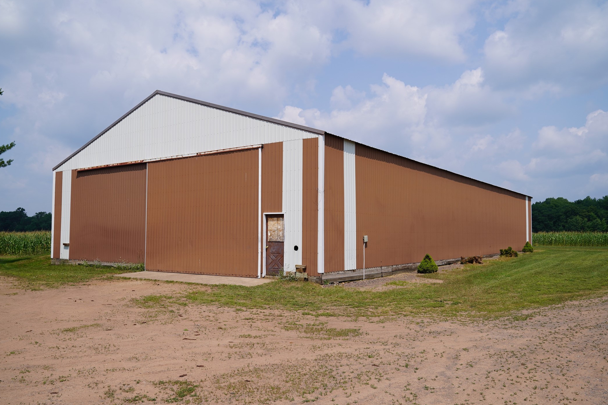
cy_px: 208
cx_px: 297
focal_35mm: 30
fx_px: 507
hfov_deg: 61.9
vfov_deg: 43.6
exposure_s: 1/800
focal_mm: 29
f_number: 5
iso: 100
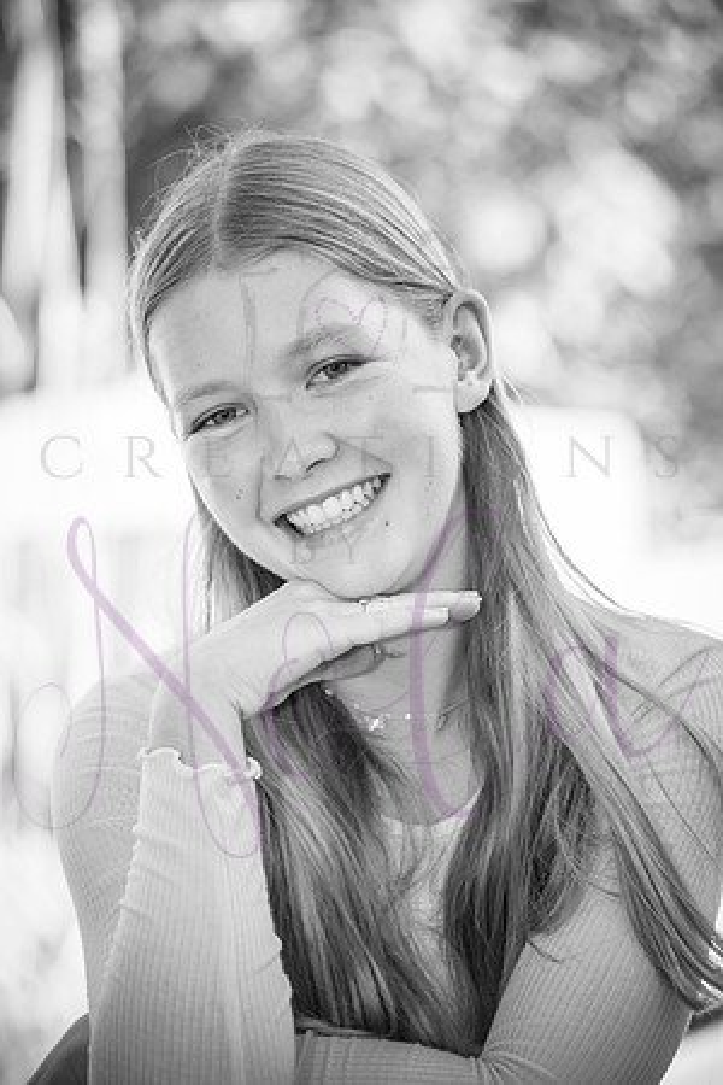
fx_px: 4067
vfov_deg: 15.2
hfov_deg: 10.2
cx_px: 362
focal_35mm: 135
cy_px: 542
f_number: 5
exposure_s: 1/400
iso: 400
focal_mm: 135
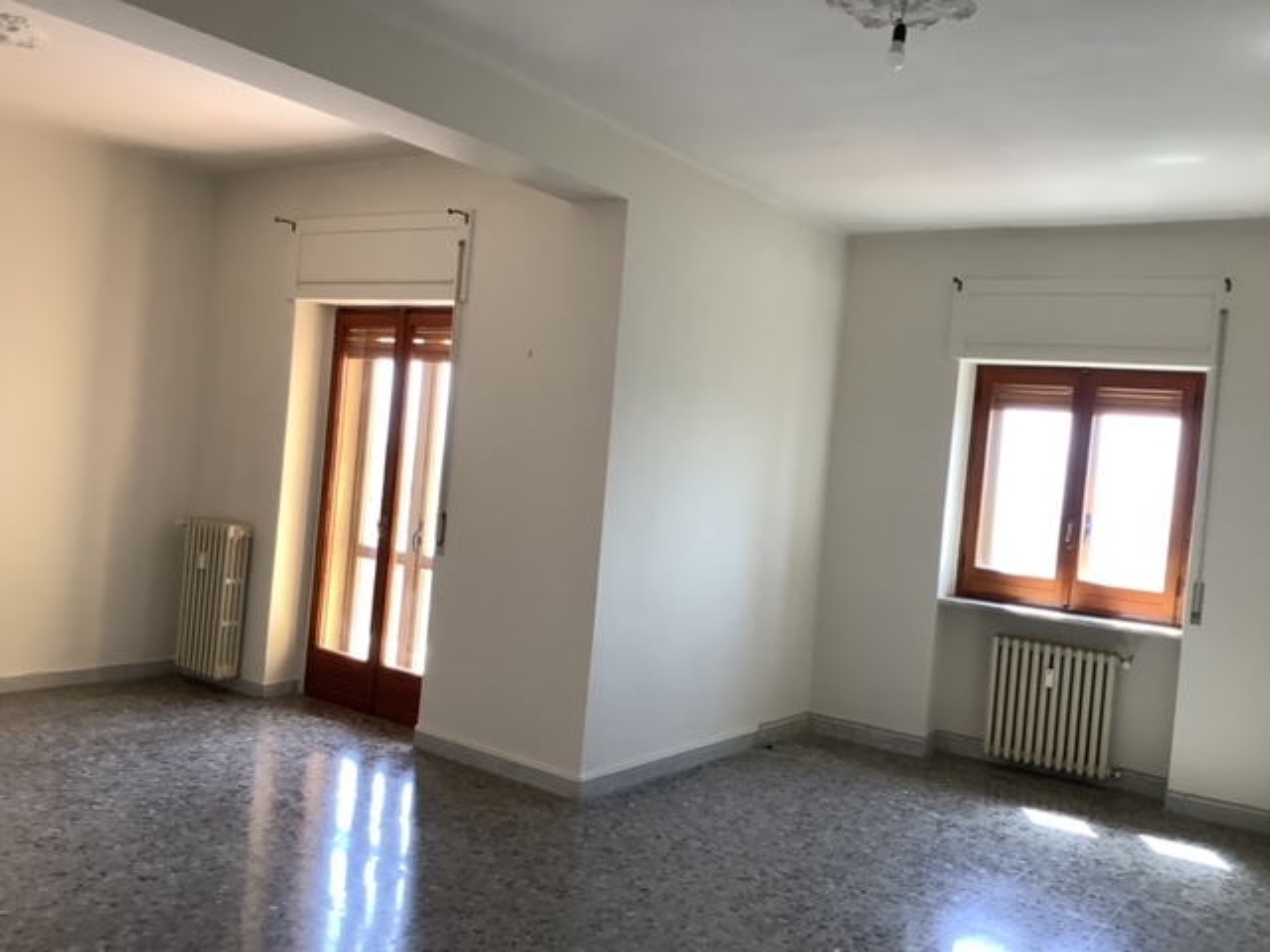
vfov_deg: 45.4
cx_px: 635
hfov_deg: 58.4
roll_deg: -5.6
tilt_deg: -2.1
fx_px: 1137
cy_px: 476
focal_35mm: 31
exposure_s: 1/100
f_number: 2.4
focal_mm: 3.3
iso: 80
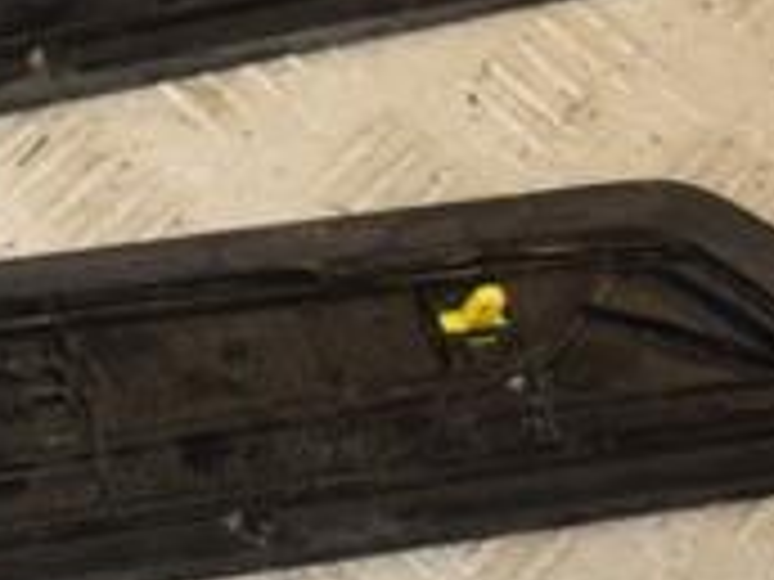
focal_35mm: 151
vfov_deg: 9.8
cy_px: 238
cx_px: -508
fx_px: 3376
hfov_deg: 12.2
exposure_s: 1/200
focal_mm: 30
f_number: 7.1
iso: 800
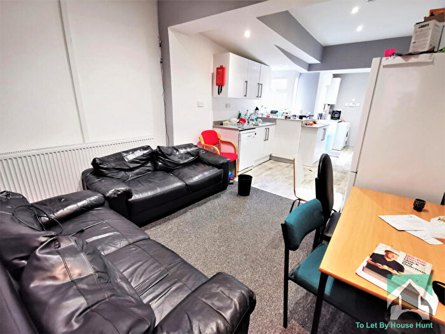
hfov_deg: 94.5
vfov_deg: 78.1
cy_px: 167
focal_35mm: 16
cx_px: 222
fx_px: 206
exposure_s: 1/33.3
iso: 400
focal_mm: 2.35
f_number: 2.2
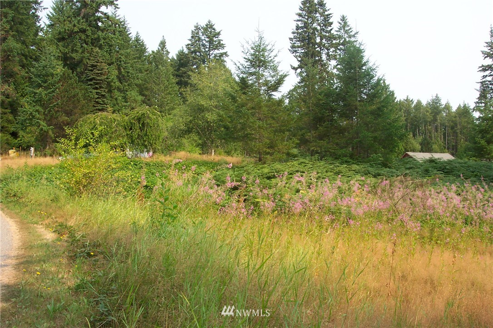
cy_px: 164
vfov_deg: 35.1
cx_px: 246
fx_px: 520
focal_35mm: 38
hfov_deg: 50.7
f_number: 4.8
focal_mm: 8
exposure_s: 1/250
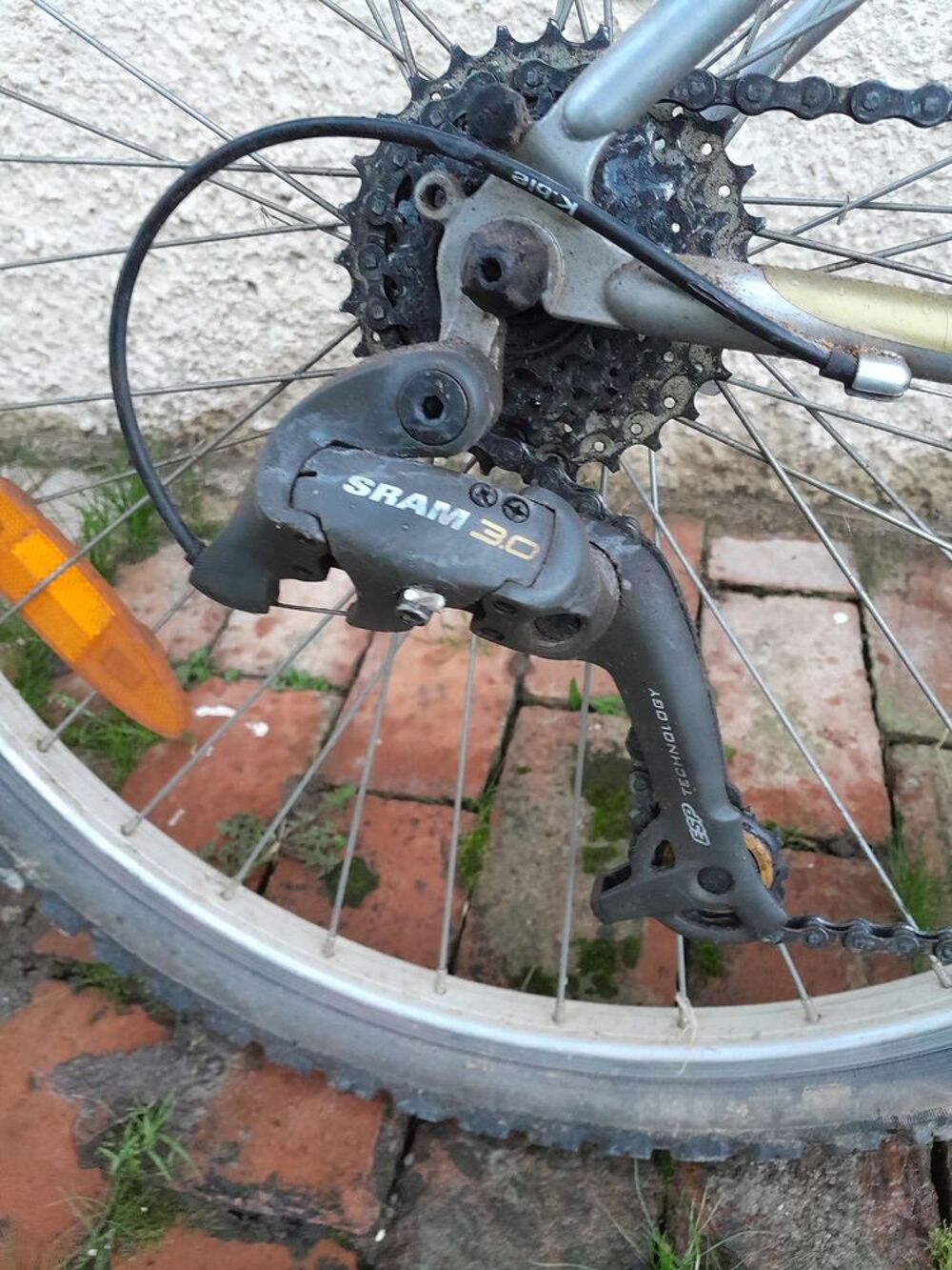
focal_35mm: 26
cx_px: 476
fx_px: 953
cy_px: 635
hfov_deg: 53.1
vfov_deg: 67.3
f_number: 1.8
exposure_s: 1/25
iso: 640
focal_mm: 3.98
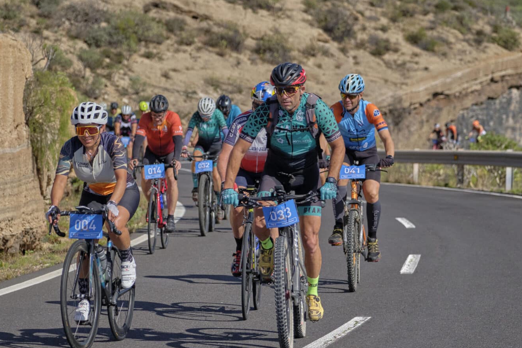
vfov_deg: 8.4
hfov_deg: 12.6
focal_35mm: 163
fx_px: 2364
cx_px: 241
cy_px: 199
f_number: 2.8
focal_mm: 68.7
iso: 800
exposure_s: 1/16000
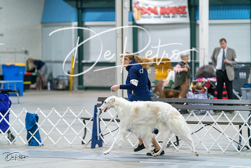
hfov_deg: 10.3
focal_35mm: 200
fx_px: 1395
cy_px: 84
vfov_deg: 6.9
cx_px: 126
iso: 5000
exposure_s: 1/250
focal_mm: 200
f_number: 2.8
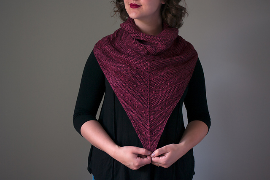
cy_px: 90
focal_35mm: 60
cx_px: 135
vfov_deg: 22.6
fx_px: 450
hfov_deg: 33.4
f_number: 3.5
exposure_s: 1/90
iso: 400
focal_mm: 40
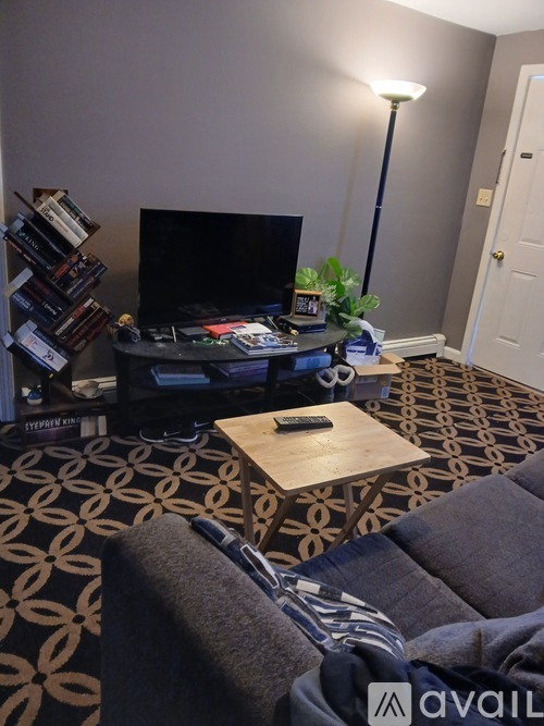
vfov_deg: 67.3
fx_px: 545
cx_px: 272
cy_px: 363
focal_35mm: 26
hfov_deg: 53.0
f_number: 1.8
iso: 250
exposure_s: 1/24
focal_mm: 3.98
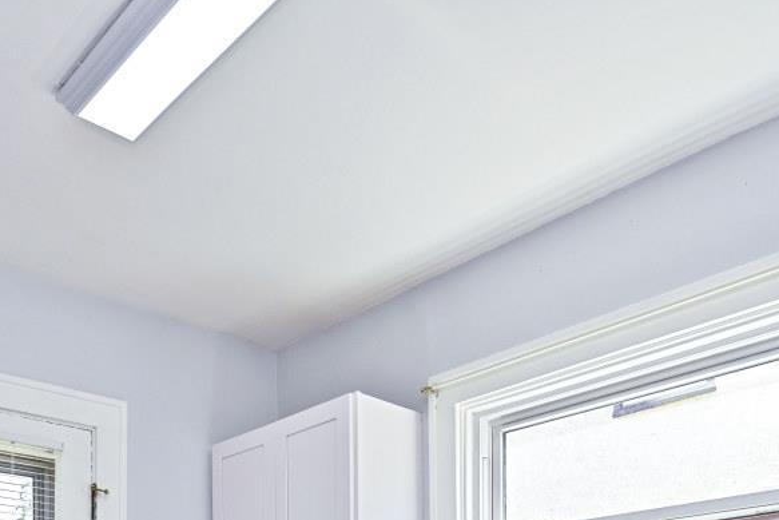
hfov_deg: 53.0
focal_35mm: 36
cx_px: 338
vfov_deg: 30.0
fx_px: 779
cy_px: 663
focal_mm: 14
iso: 200
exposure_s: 1/125
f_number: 5.6
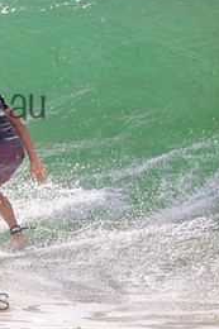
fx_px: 16309
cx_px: -89
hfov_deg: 0.8
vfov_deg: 1.2
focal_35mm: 1785
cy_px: 89
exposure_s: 1/2000
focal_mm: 800
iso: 720
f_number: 11
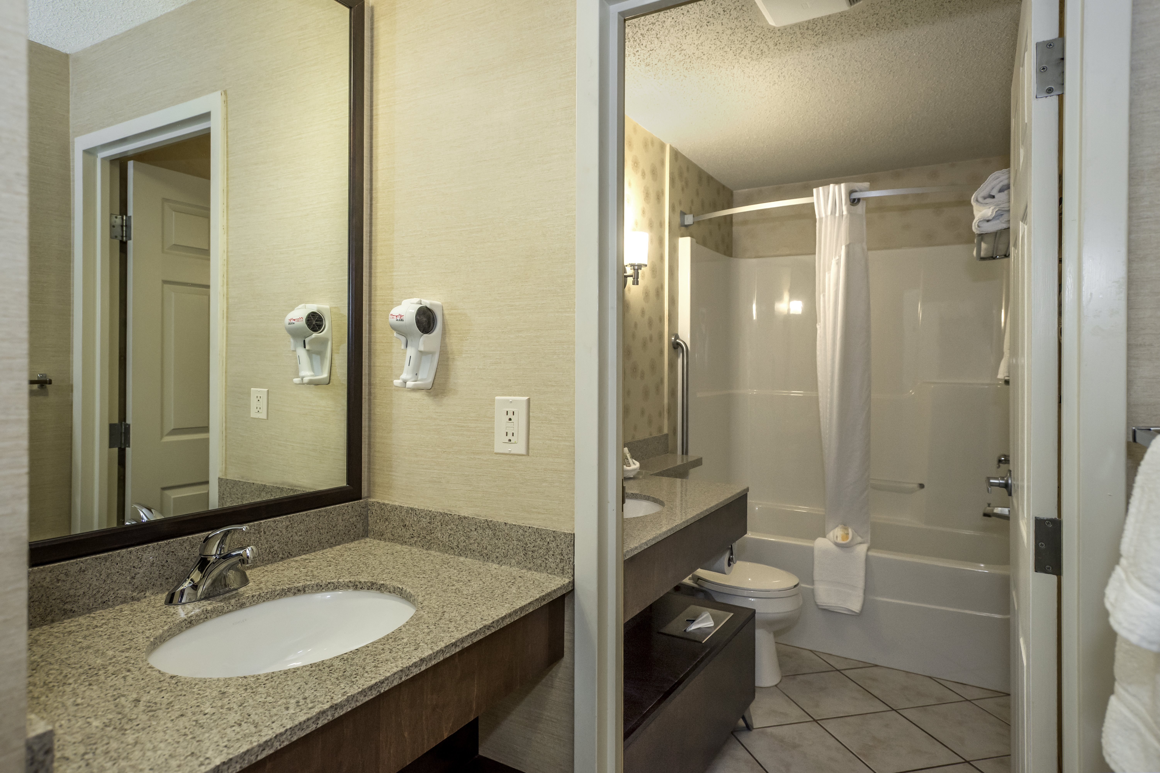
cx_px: 580
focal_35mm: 20
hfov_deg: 84.0
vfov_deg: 61.9
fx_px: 644
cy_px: 386
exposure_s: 1/125
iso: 1600
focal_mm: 20
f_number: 7.1
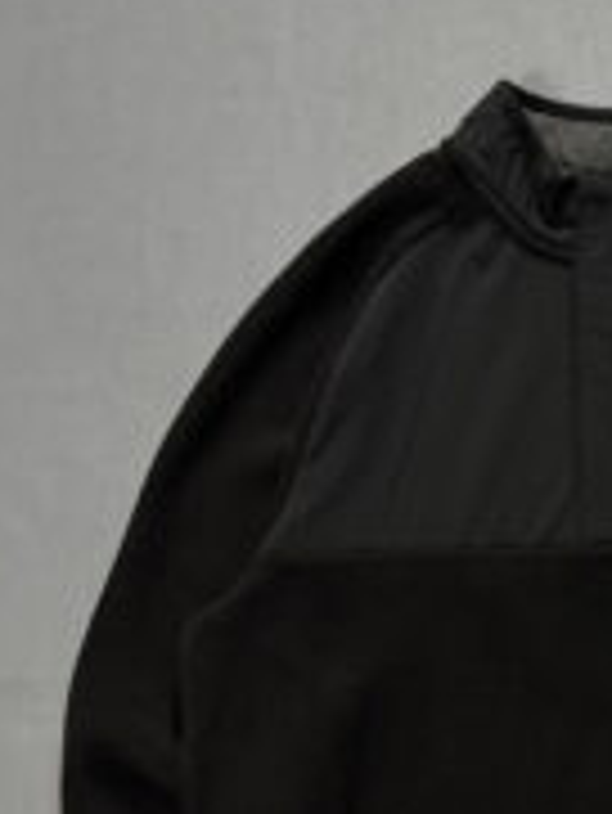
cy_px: 693
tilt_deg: -88.2
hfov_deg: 26.0
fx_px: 1248
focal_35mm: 53
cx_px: 626
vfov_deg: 34.6
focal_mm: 6.76
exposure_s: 1/60
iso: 200
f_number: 1.78
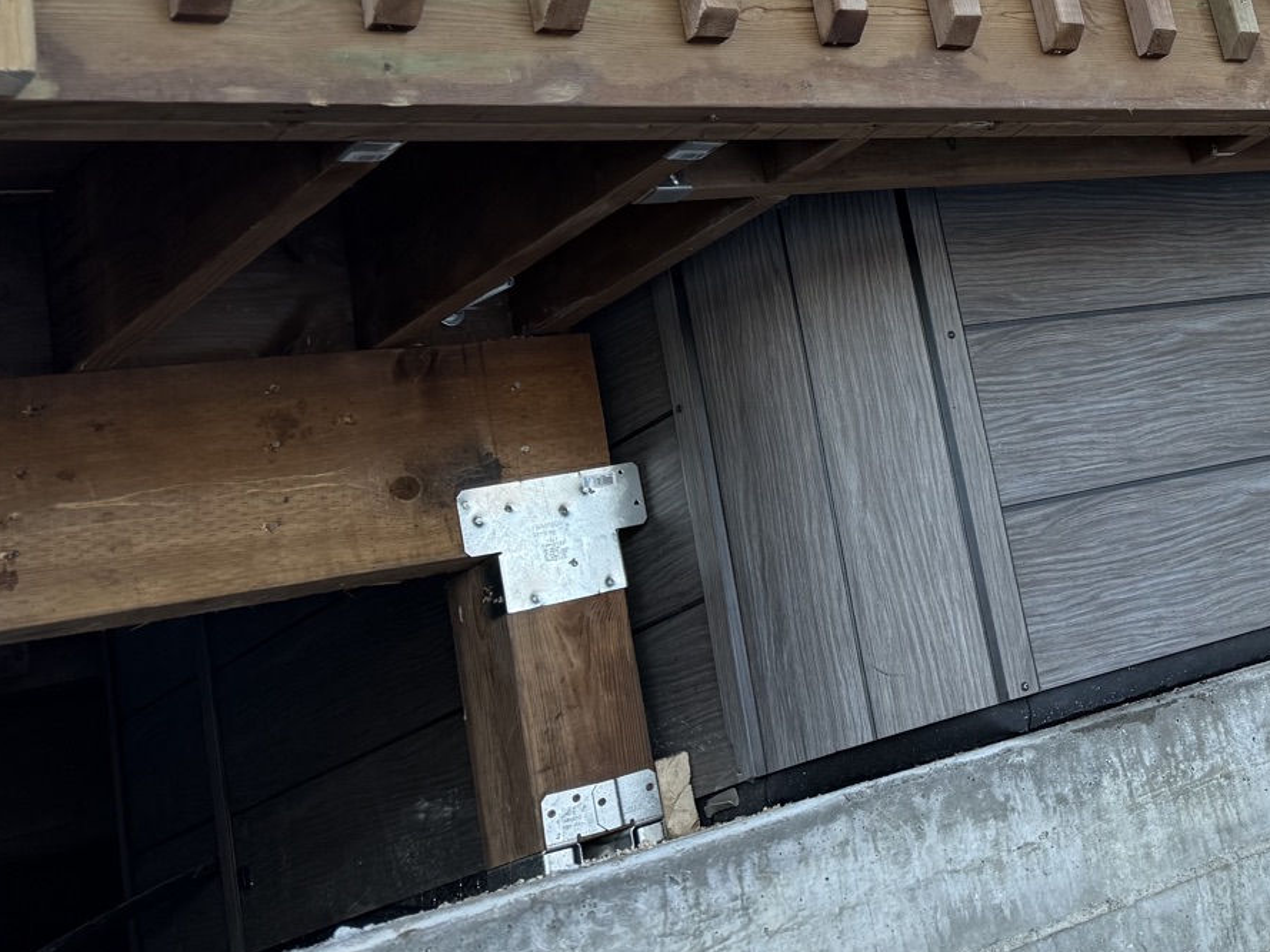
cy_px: -50
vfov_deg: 25.4
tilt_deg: +17.1
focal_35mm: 54
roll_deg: +16.9
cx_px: 1356
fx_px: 1981
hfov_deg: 31.9
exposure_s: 1/261
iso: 100
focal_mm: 6.76
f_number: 1.78
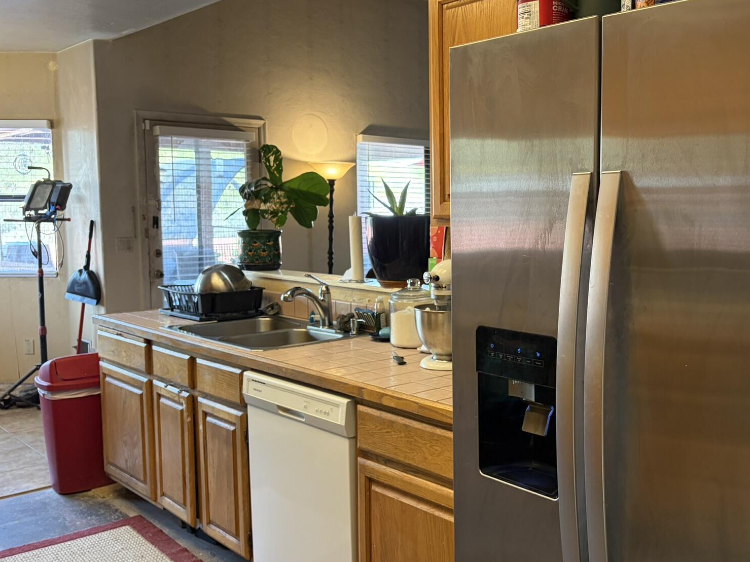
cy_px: 274
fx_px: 780
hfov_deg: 50.9
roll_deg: +0.1
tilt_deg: -4.5
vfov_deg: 39.6
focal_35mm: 36
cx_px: 466
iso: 200
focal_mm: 5.96
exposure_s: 1/60
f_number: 1.6
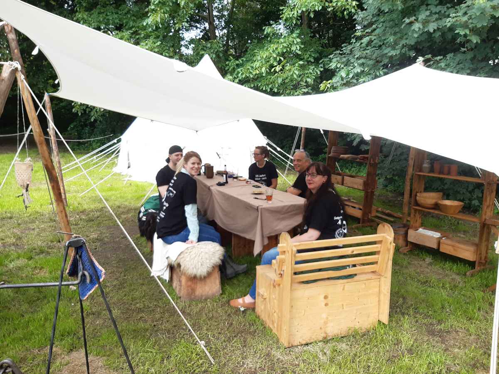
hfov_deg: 67.3
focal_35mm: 26
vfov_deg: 53.1
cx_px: 250
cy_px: 187
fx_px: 375
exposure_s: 1/217
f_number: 1.7
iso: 40
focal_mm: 3.92
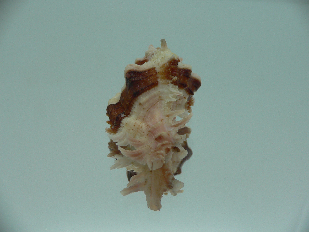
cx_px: 154
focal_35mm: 35
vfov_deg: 40.7
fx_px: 312
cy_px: 116
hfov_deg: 52.6
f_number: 2.8
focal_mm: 4.6
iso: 80
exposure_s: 1/60
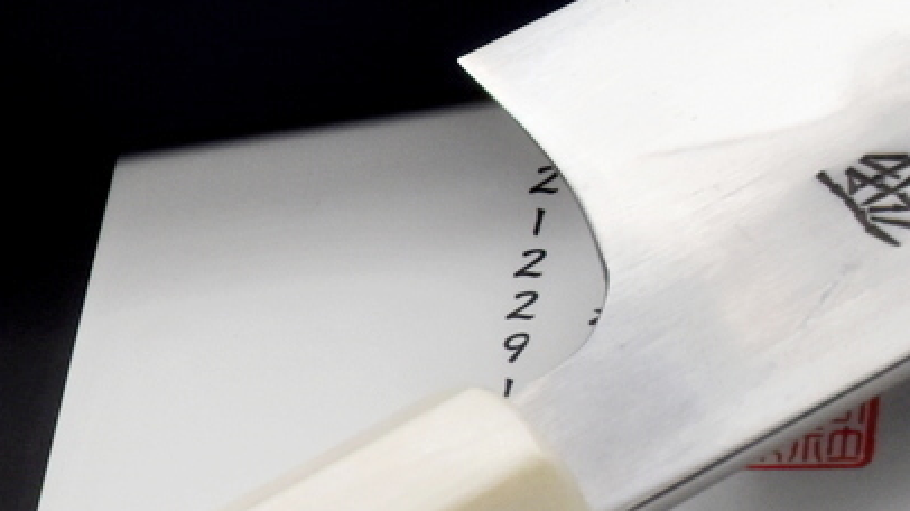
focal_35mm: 813
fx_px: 19610
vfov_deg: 1.5
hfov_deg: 2.7
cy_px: -105
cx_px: 1551
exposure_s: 1/125
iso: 400
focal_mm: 140
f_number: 11
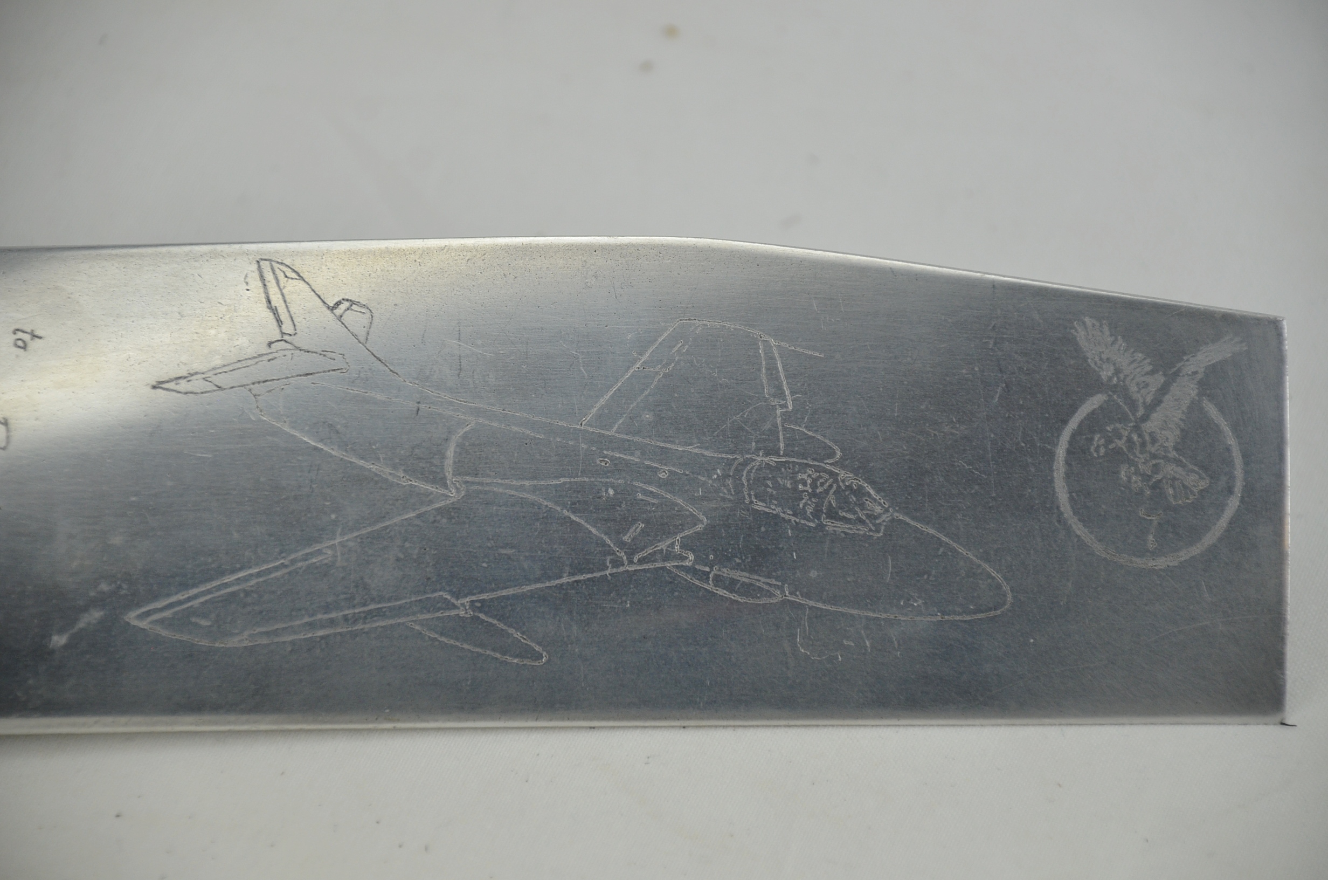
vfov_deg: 6.8
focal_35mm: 202
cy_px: 440
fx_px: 7455
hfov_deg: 10.2
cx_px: 664
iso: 560
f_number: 5.6
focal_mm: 135
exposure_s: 1/250
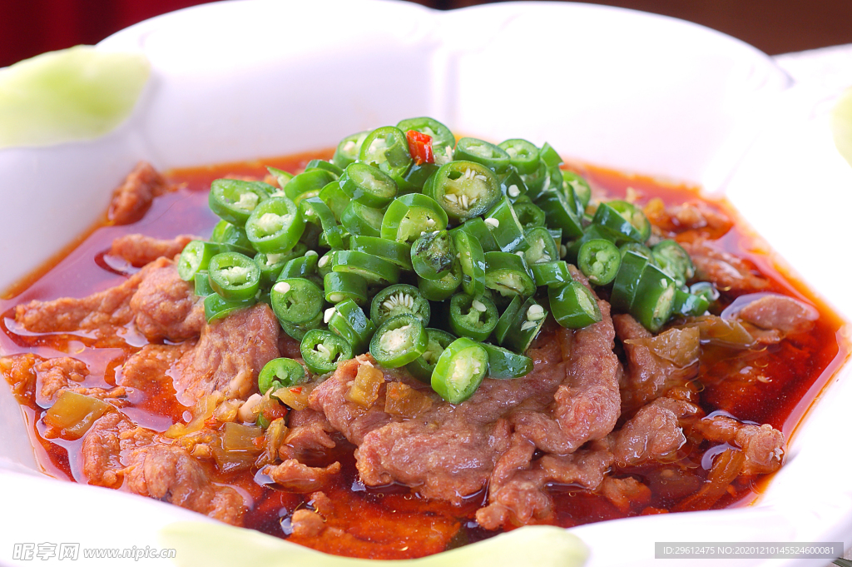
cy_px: 284
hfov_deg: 22.6
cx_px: 426
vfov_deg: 15.2
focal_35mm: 90
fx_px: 2128
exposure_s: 1/400
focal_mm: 60
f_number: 9
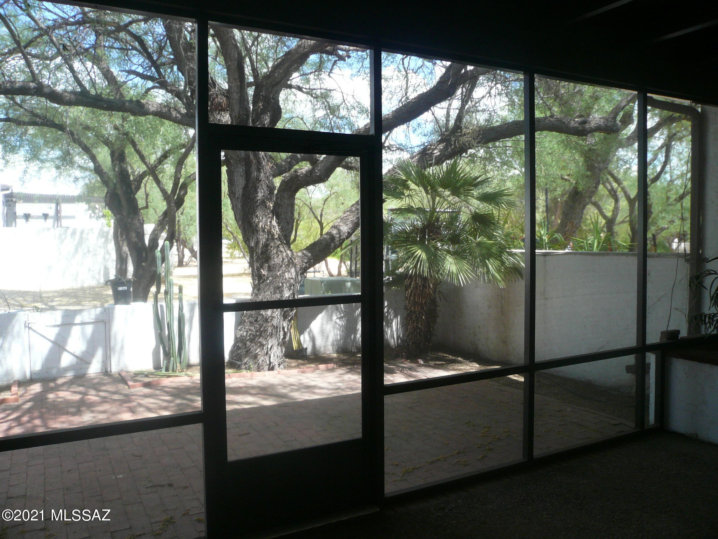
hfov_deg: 63.4
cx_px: 359
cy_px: 270
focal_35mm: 28
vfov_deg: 49.7
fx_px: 581
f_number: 2.8
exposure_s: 1/100
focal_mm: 4.6
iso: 100
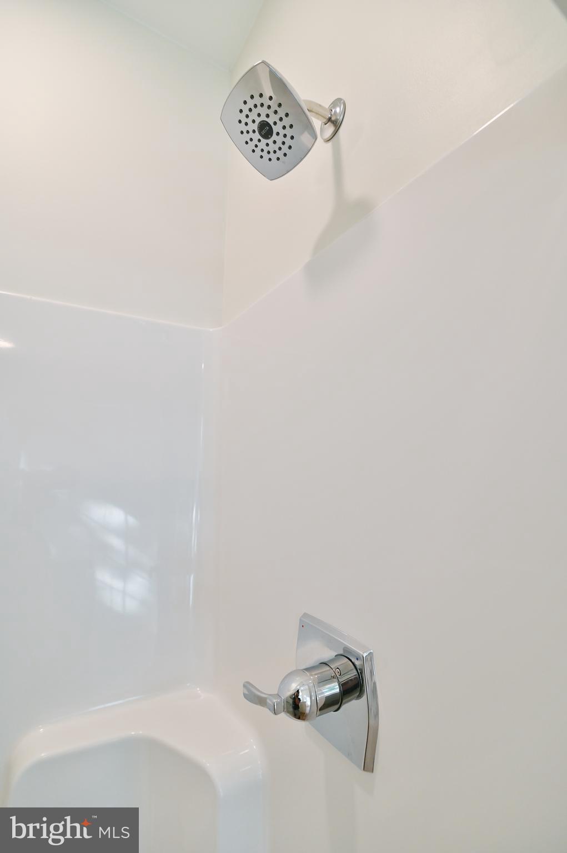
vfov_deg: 96.8
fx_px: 379
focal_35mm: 16
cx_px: 284
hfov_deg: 73.6
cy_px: 426
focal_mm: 16
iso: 400
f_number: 4
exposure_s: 1/250
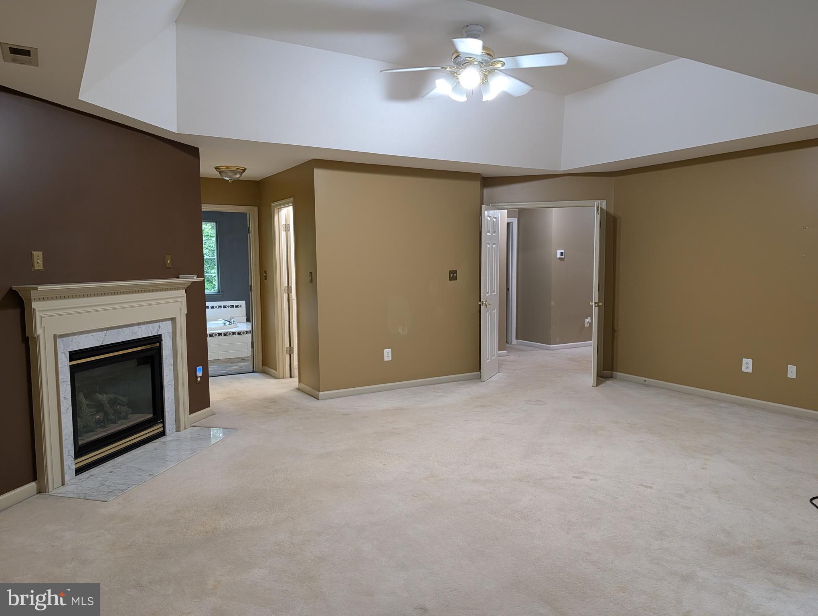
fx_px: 568
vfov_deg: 56.9
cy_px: 308
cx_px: 409
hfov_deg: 71.5
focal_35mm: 24
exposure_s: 1/120
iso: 361
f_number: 1.68
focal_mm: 6.9
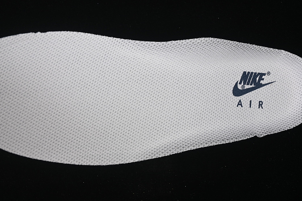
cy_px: 99
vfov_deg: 17.7
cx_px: 148
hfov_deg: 26.3
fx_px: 646
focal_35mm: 77
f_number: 7.1
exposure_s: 1/60
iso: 160
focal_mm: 50
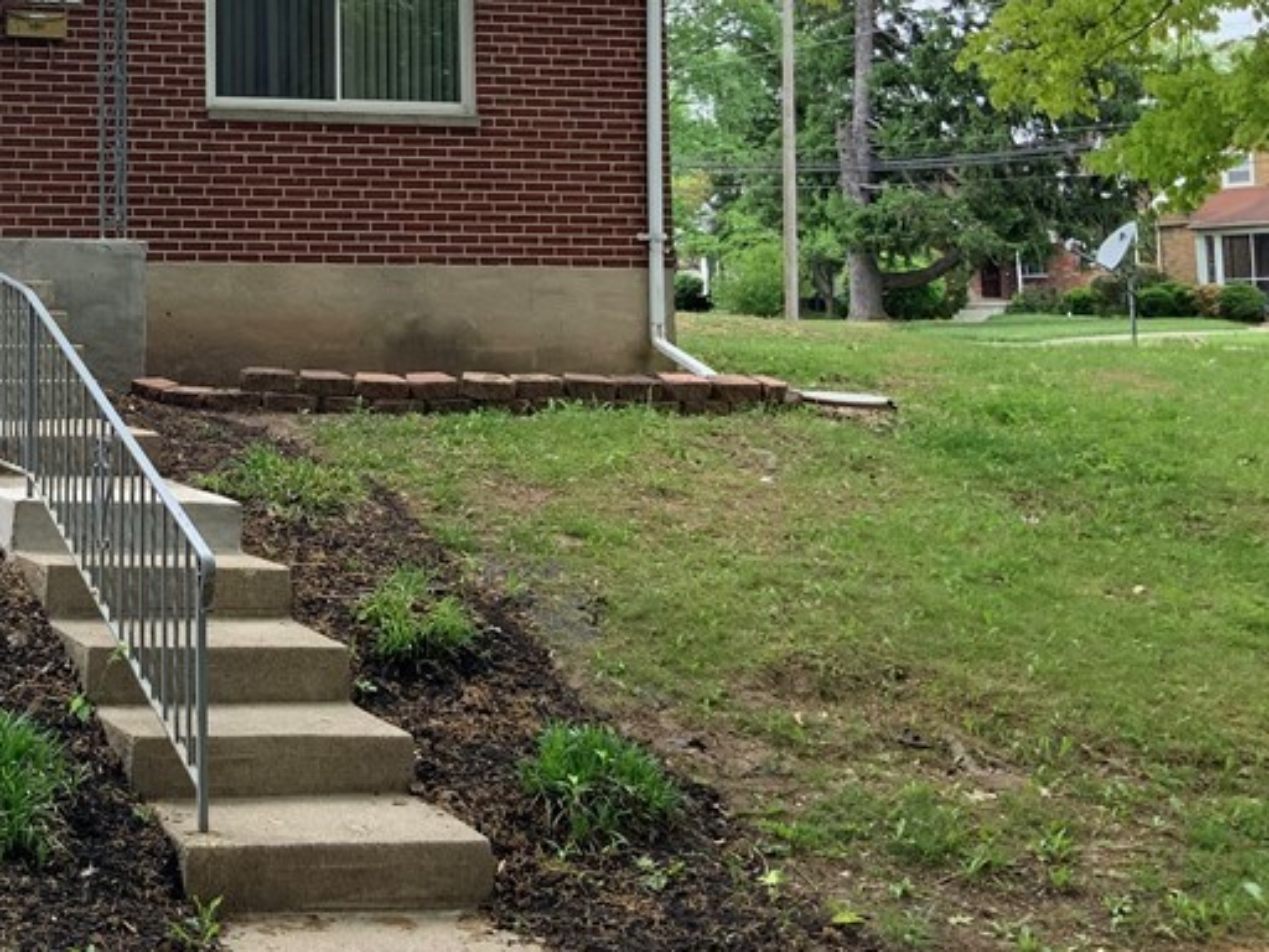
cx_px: 40
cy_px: 134
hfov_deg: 31.1
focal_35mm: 58
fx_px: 2126
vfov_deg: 24.6
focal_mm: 3
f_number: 1.8
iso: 16
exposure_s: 1/442
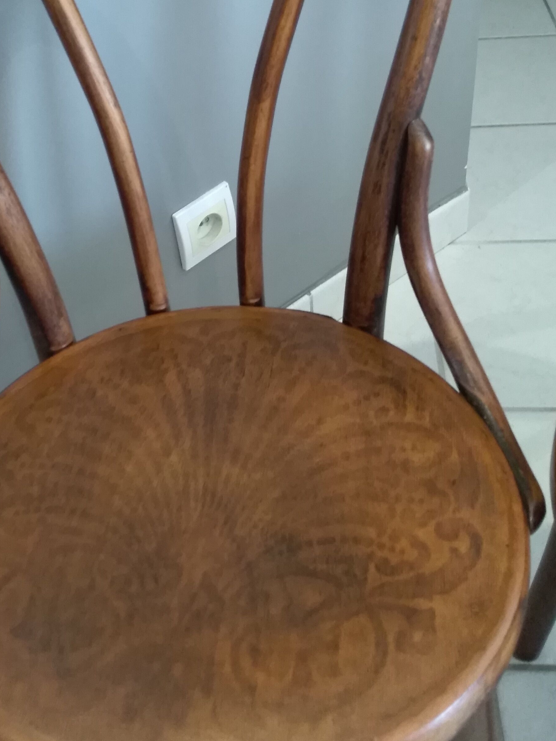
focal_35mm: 45
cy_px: 232
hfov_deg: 32.0
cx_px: 202
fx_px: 964
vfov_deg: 41.4
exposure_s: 1/33.3
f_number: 2
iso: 550
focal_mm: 3.54
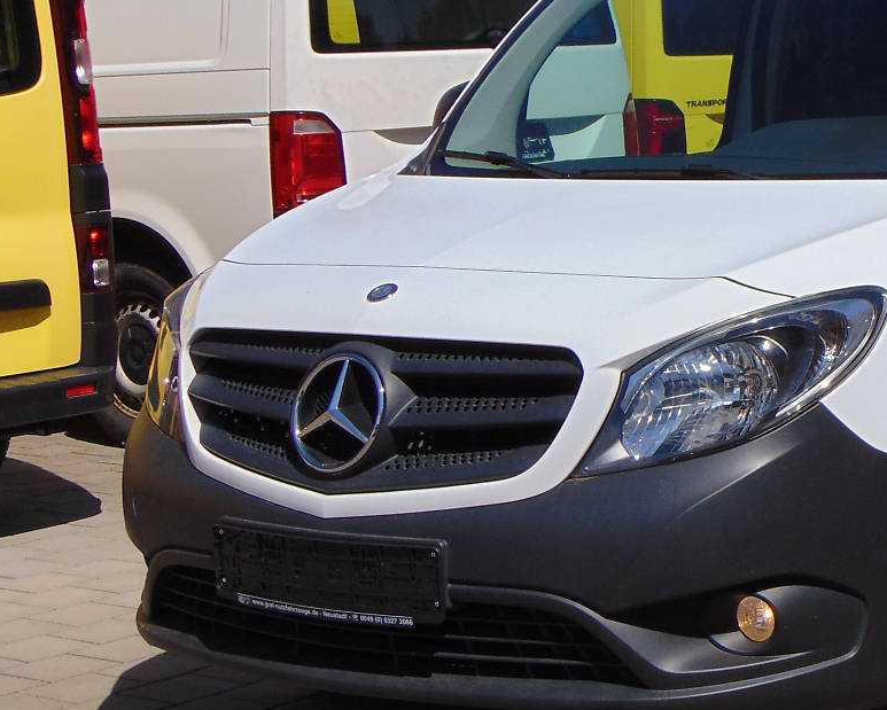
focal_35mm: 101
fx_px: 2652
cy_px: 340
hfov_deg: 18.4
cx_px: 912
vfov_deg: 15.3
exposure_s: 1/320
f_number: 9
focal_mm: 9
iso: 80
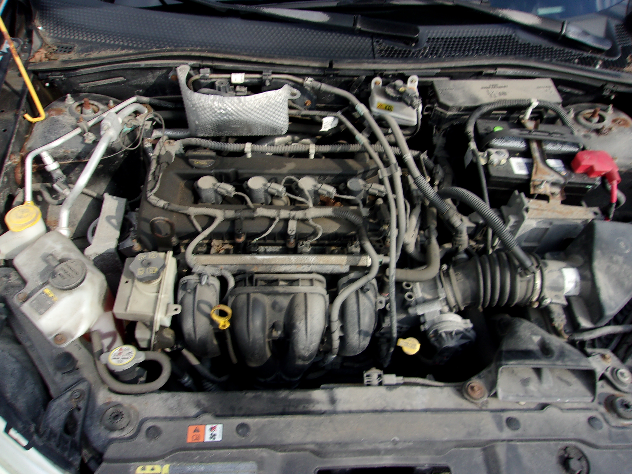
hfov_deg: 65.3
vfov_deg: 51.4
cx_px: 316
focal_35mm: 27
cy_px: 237
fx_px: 493
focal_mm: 4.9
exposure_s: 1/40
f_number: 10.4
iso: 80
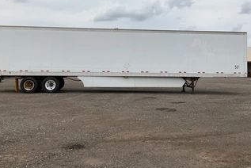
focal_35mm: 38
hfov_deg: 50.6
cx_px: 129
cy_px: 61
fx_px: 265
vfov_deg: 34.9
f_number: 1.8
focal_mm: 3
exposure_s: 1/2538
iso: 25
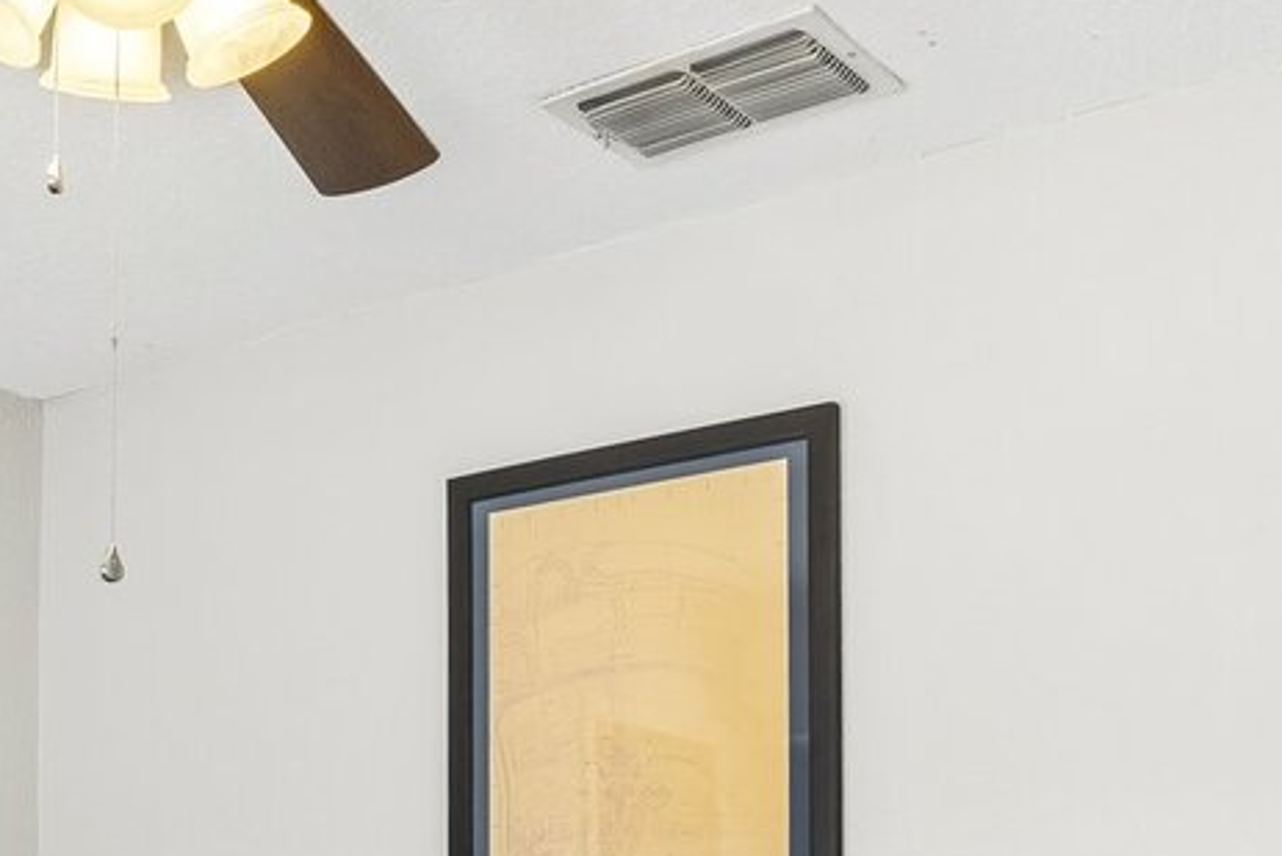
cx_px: 465
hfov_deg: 35.4
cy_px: 1083
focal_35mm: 56
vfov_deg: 22.0
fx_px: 1995
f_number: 8
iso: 400
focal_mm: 16
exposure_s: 1/20
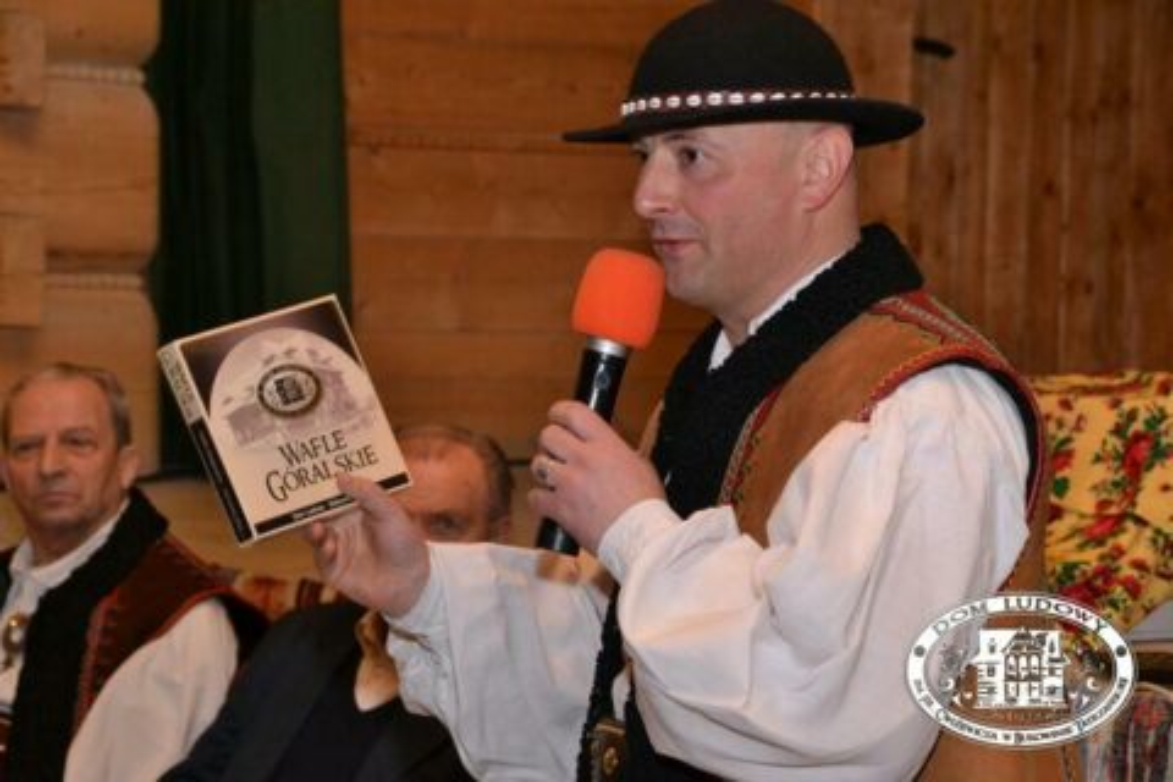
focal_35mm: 135
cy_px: 391
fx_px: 4398
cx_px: 586
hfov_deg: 15.2
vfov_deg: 10.2
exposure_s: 1/60
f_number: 8
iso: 1600
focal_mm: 90
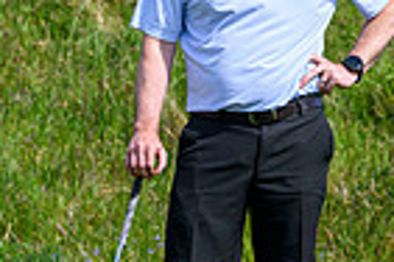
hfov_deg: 1.3
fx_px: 17991
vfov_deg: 0.8
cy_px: 60
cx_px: -394
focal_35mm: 1644
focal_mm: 400
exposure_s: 1/4000
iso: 500
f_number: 4.5
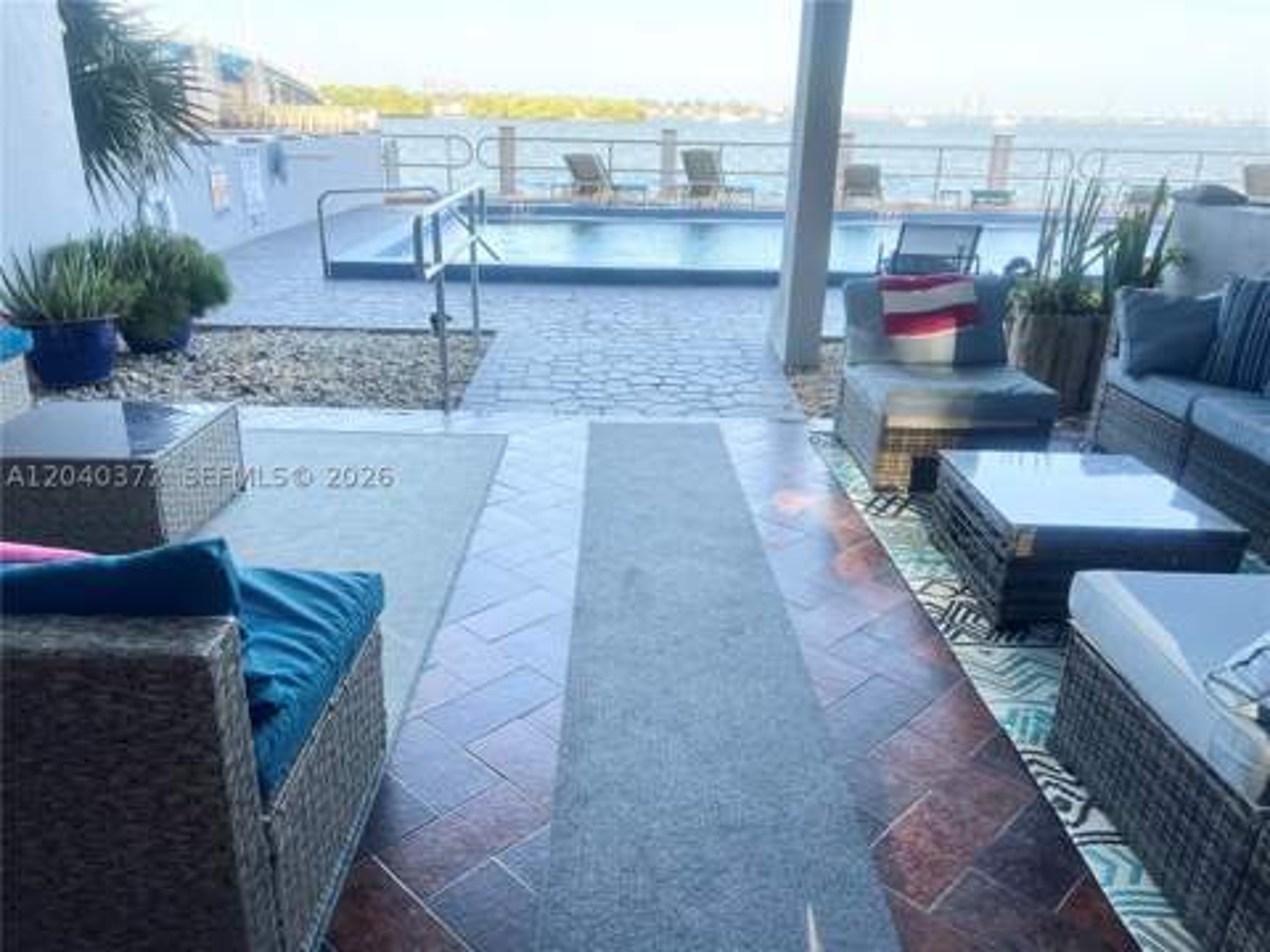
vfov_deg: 53.1
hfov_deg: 67.3
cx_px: 635
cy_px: 476
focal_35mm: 26
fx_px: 954
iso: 50
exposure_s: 1/365
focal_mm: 5.7
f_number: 1.5
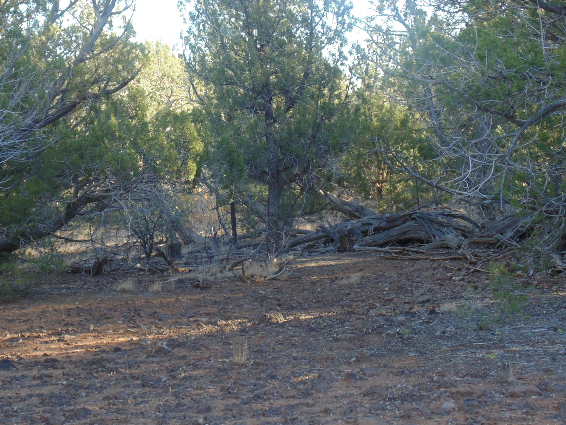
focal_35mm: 78
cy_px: 138
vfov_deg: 18.8
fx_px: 1276
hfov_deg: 24.9
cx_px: 175
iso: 80
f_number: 3.9
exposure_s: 1/60
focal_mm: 9.5
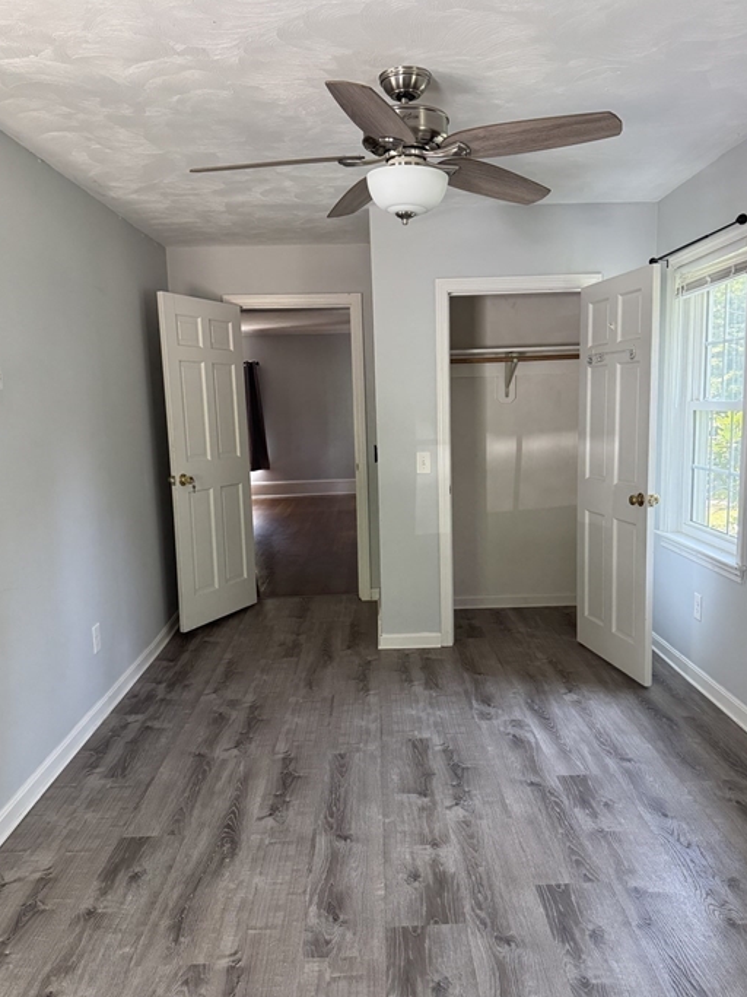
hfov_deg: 51.3
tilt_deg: -8.8
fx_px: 777
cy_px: 520
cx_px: 392
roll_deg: +2.2
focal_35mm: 27
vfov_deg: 65.3
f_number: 1.78
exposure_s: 1/119
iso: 200
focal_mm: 6.76
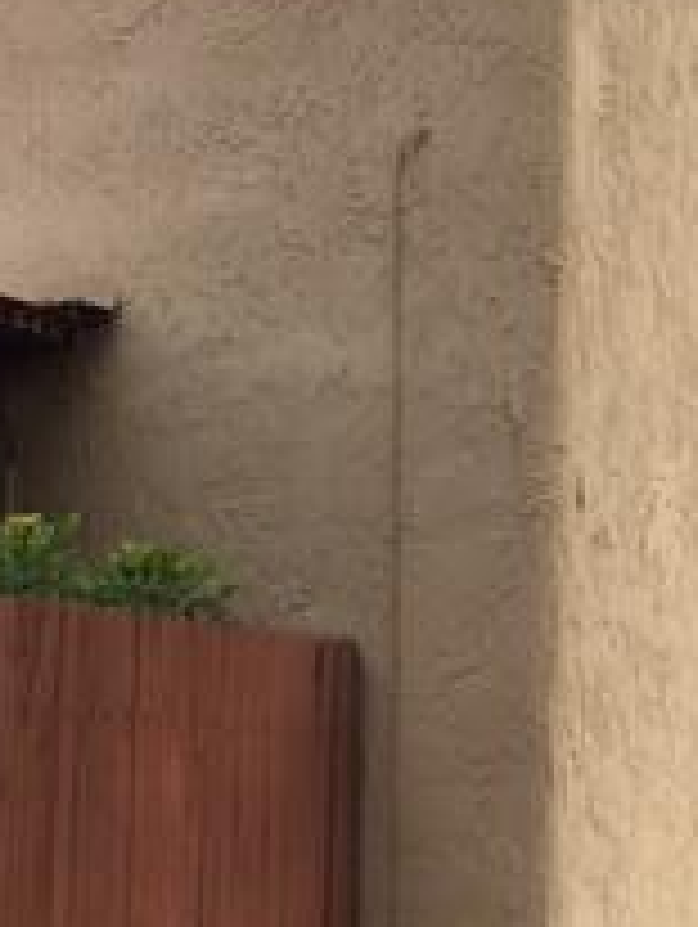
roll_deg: -0.7
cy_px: 585
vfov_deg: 21.7
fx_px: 2415
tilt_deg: +3.8
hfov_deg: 16.4
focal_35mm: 90
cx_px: 347
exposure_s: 1/1199
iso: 32
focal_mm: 4.15
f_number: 2.2
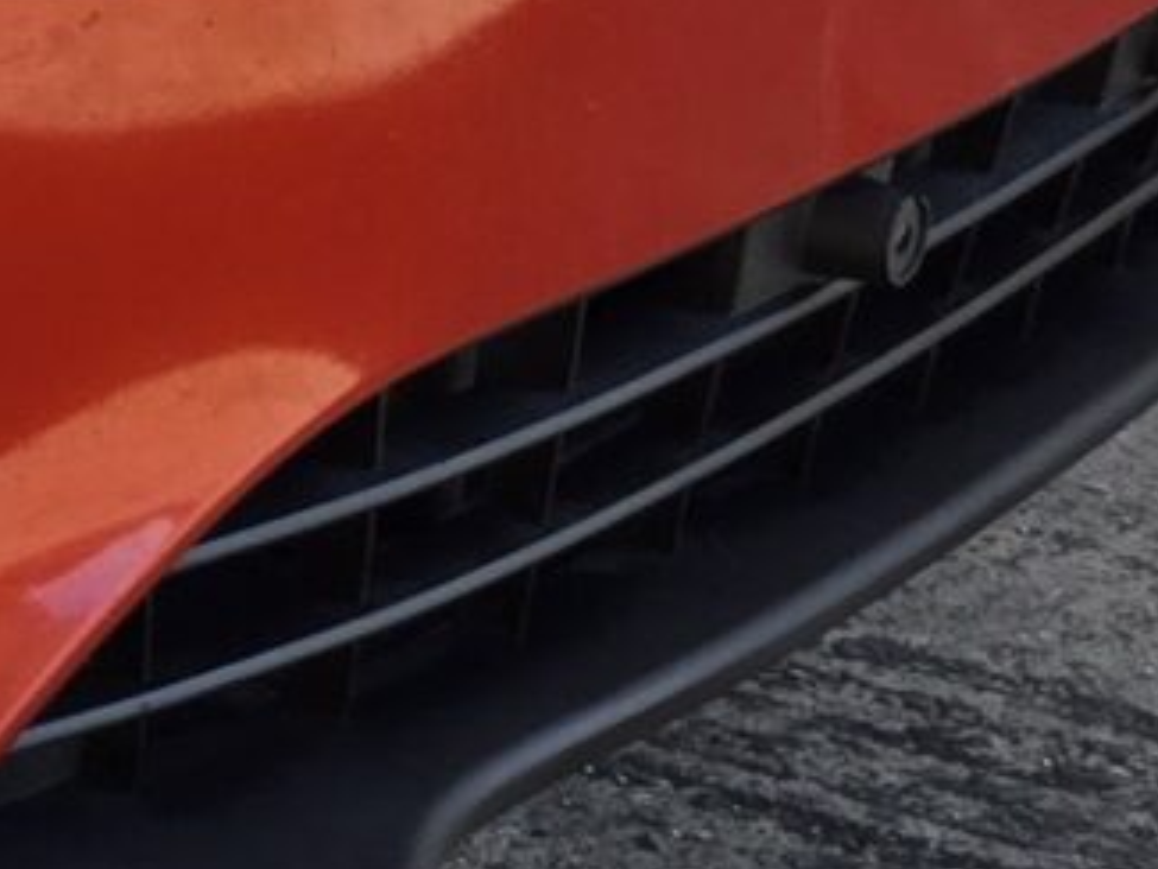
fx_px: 6057
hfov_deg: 8.9
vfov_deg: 7.9
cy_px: -705
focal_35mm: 181
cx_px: -2291
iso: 25
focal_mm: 5.4
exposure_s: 1/648
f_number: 1.8
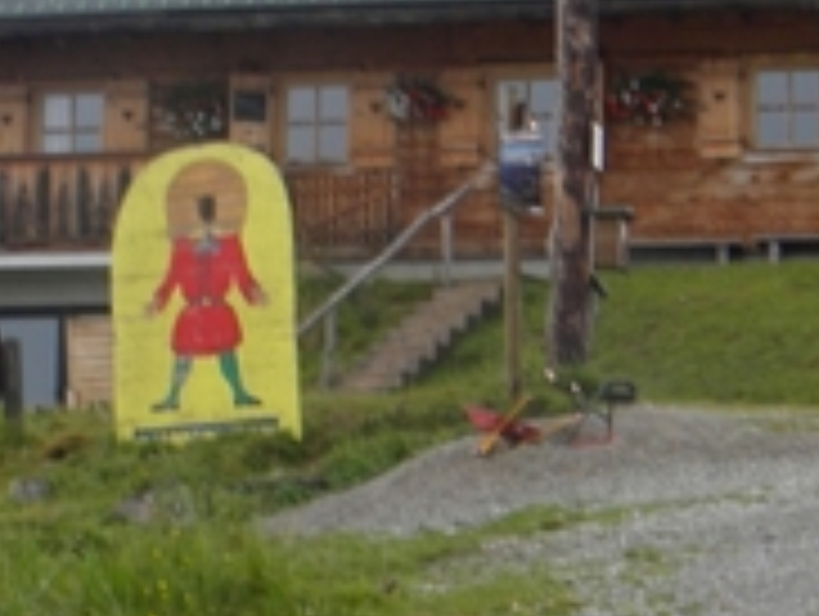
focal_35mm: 135
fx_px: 3198
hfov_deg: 14.6
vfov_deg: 11.0
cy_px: 418
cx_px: 500
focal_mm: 7.3
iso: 80
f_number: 3.8
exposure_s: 1/540
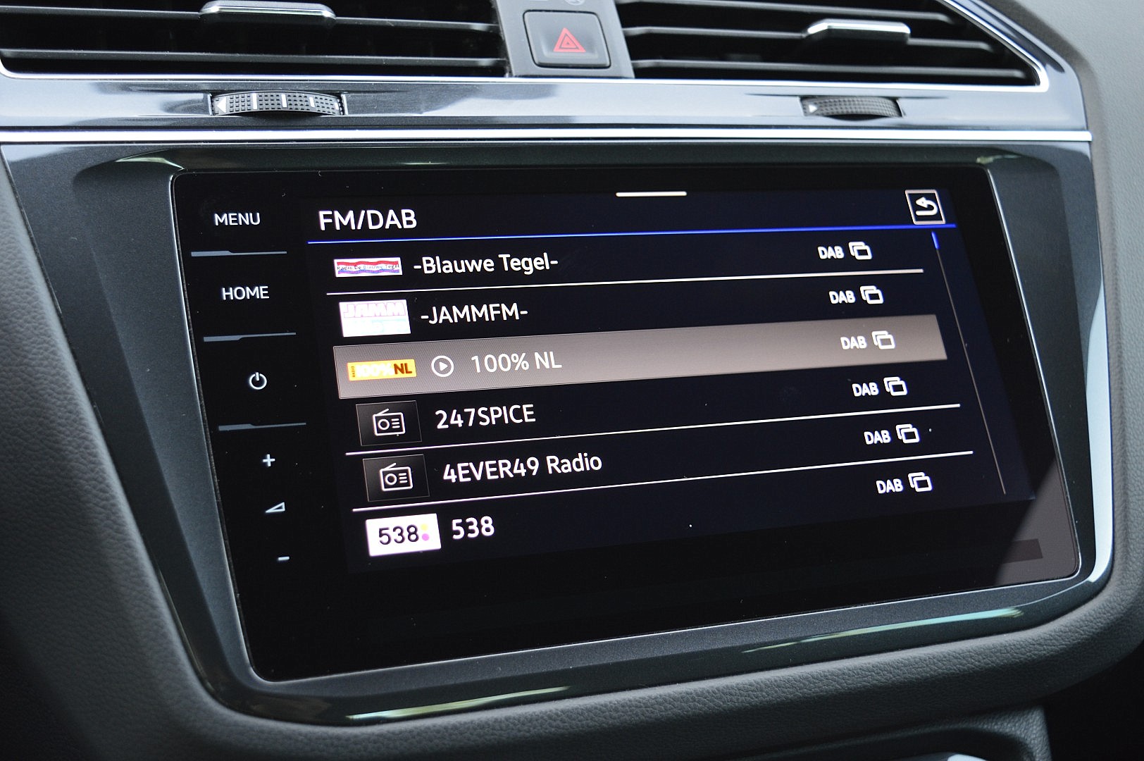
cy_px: 380
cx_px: 572
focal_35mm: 44
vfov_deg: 30.8
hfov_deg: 45.0
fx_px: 1381
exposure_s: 1/60
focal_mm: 29
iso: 800
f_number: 4.5
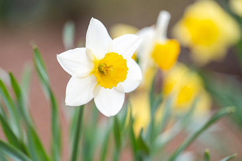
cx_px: 114
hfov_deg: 12.9
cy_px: 91
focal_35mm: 159
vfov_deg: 8.7
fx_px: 1067
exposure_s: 1/500
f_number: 2.8
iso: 100
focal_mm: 140
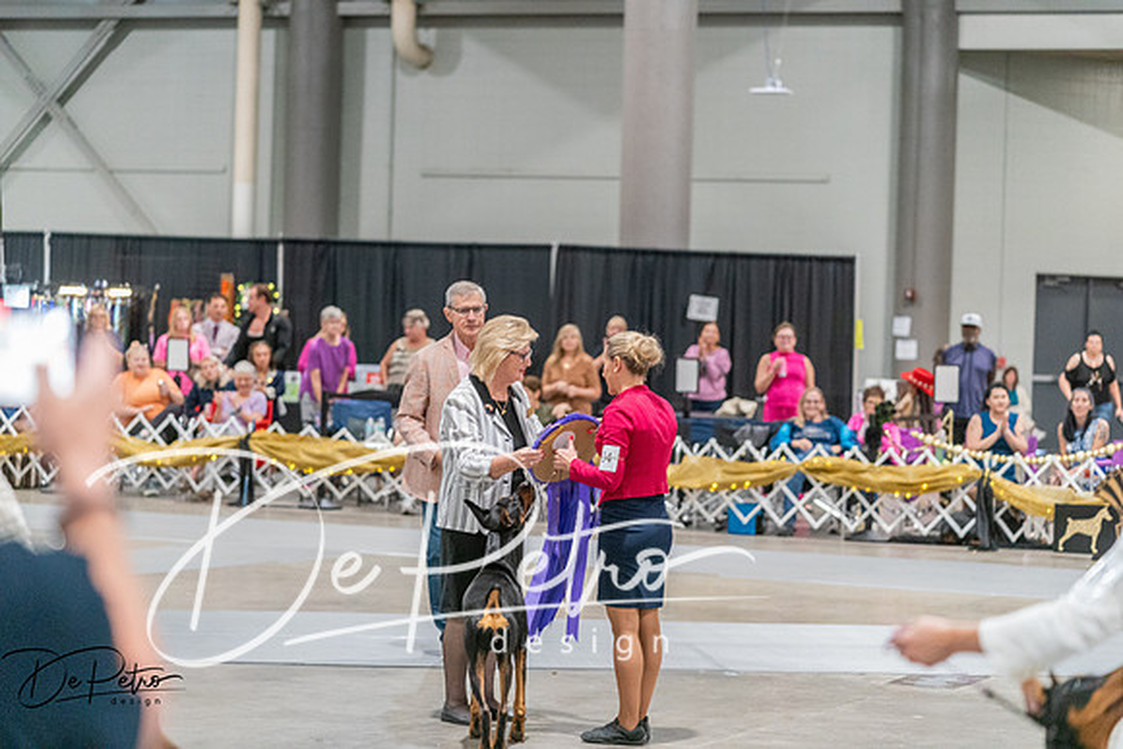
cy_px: 374
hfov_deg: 19.5
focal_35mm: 105
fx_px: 3276
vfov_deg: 13.0
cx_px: 562
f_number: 2.8
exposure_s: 1/250
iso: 6400
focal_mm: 105
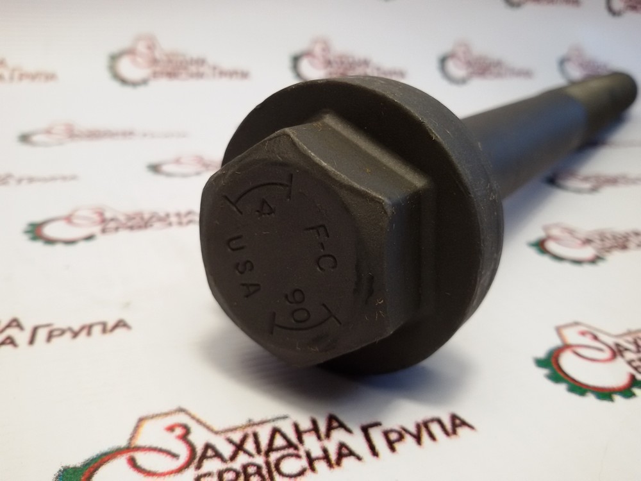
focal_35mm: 31
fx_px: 574
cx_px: 320
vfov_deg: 45.4
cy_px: 240
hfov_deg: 58.4
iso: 64
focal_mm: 2.93
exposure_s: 1/100
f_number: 2.4
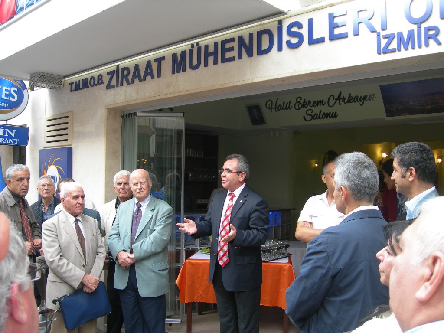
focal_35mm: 38
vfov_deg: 37.7
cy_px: 166
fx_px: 487
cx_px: 222
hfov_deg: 49.0
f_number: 2.8
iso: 50
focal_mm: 7.8
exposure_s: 1/70.8
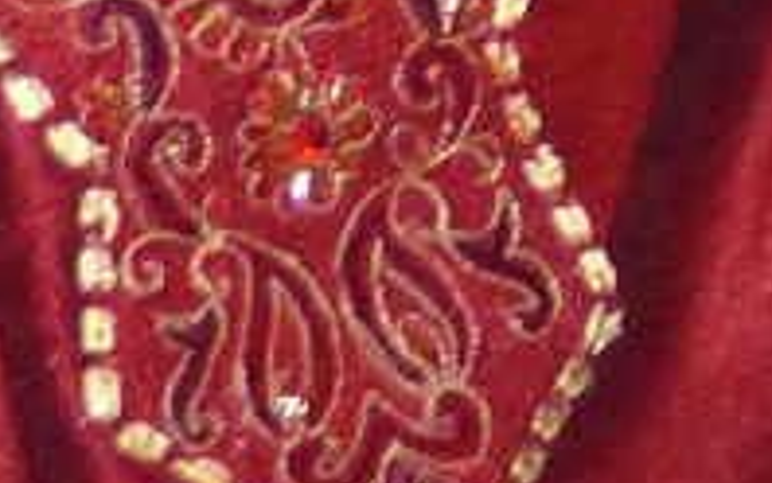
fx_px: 6021
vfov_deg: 4.5
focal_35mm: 286
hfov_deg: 7.3
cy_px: -565
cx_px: 745
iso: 400
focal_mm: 16
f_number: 2.8
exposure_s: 1/60
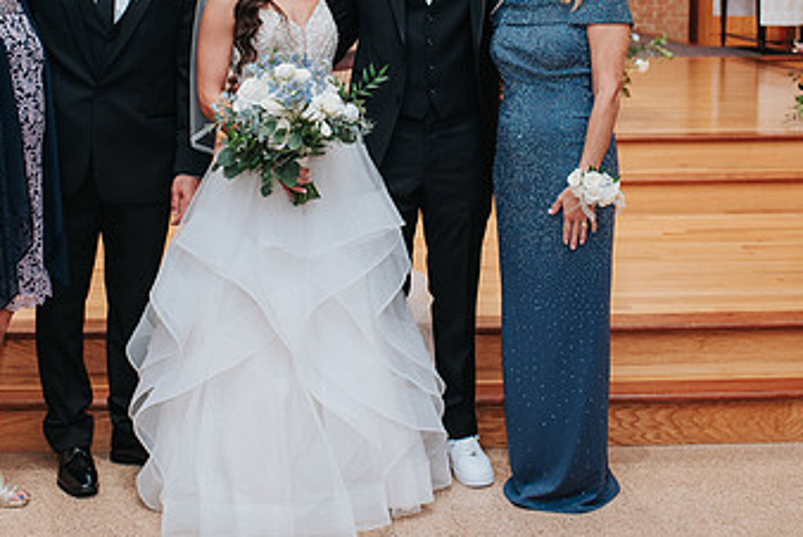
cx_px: 347
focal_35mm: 67
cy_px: 95
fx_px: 1496
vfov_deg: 20.1
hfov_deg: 30.0
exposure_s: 1/125
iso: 720
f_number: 2.8
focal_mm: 35
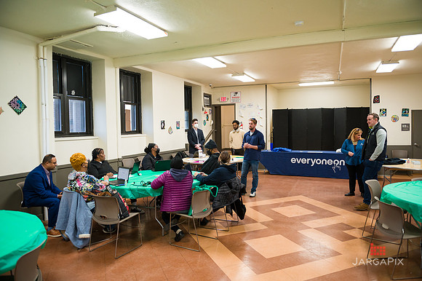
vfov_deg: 53.1
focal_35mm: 24
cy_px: 140
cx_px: 211
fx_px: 281
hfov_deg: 73.8
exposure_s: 1/200
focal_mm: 24
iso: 1600
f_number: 3.2
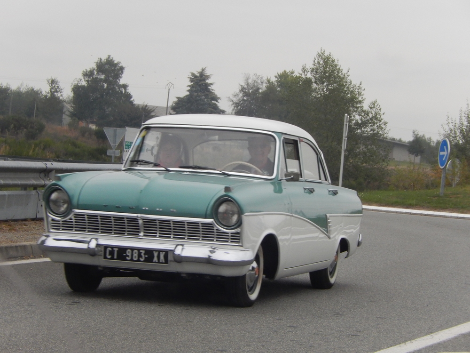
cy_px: 176
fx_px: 1819
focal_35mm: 134
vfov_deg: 11.1
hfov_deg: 14.7
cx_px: 235
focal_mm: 24.1
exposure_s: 1/200
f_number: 5.6
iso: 400
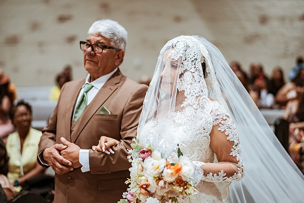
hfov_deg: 34.5
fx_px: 490
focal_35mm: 58
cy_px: 102
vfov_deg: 23.4
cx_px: 152
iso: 1600
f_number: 1.4
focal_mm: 58
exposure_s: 1/640
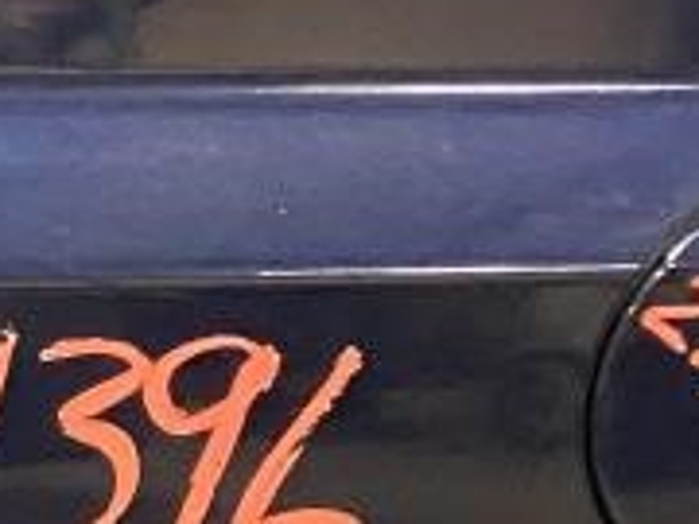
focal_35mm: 185
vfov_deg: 8.0
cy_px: 276
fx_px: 3736
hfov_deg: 8.1
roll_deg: -1.5
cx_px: -1763
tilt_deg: -17.8
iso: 800
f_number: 1.8
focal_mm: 4.25
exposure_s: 1/30
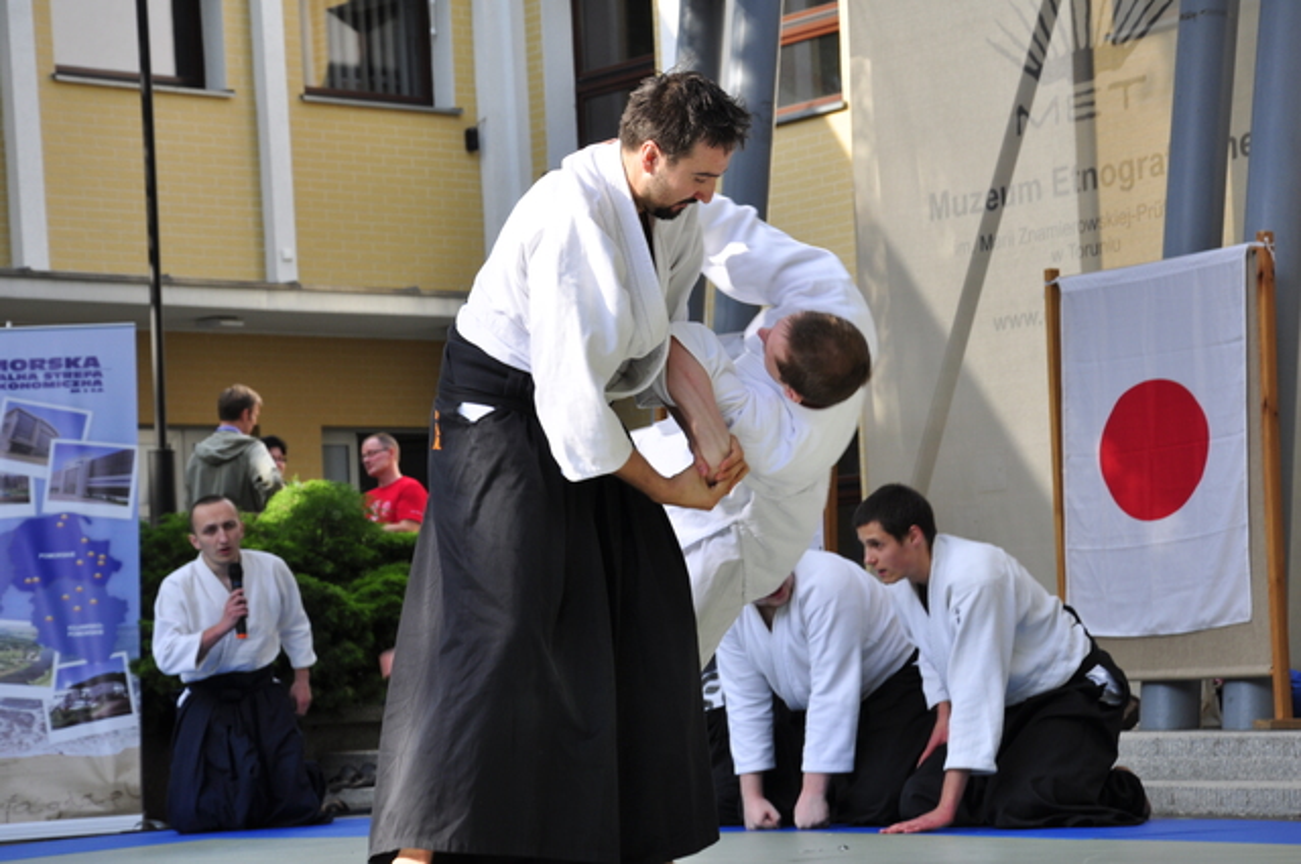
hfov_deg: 20.6
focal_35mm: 99
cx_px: 650
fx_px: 3573
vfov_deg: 13.8
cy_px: 432
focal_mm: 66
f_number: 9
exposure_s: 1/160
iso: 200
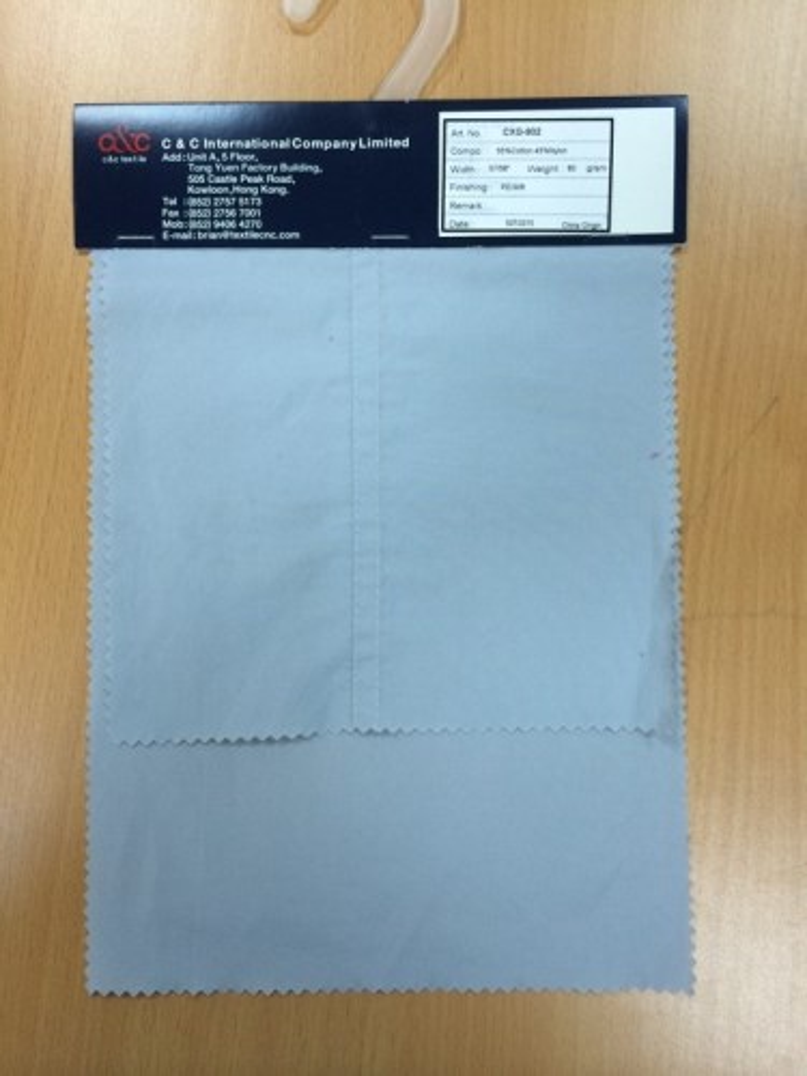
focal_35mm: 30
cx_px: 404
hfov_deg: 46.8
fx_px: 933
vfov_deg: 60.0
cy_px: 538
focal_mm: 4.12
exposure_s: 1/33
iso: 160
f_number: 2.2
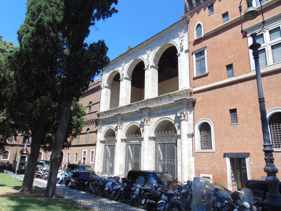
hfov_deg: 69.4
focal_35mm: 25
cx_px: 140
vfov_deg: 54.9
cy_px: 106
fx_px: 203
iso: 80
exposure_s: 1/640
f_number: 3
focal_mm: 4.5
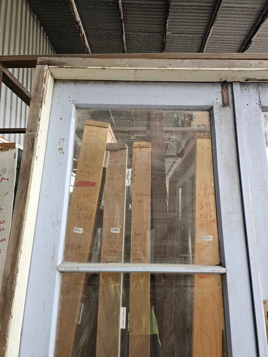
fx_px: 237
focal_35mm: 23
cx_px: 134
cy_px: 178
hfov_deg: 58.9
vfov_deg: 73.9
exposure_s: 1/180
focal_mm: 6.3
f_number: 1.7
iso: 125
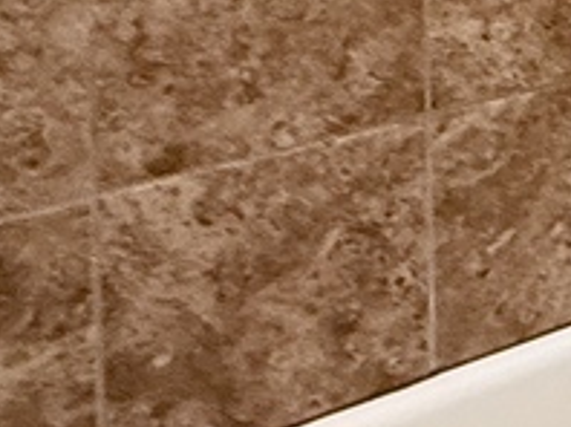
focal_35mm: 102
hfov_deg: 12.8
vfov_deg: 13.0
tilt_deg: -0.3
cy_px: -349
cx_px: 1497
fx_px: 1680
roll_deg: -0.8
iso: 500
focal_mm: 2.22
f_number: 2.2
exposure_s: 1/60
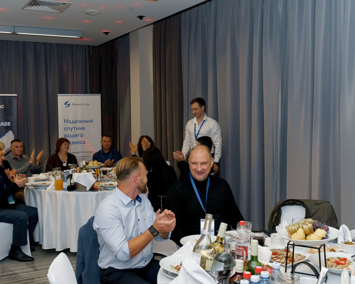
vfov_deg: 37.3
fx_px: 420
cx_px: 145
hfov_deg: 45.6
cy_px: 142
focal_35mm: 40
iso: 3200
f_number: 5.6
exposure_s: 1/125
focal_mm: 35
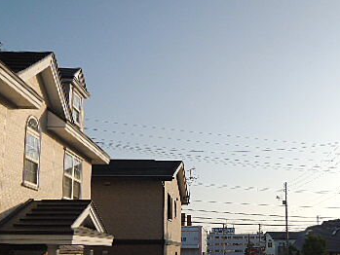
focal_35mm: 44
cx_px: 227
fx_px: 432
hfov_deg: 42.4
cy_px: 201
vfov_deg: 32.1
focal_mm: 4.3
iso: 100
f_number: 2.8
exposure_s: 1/1250
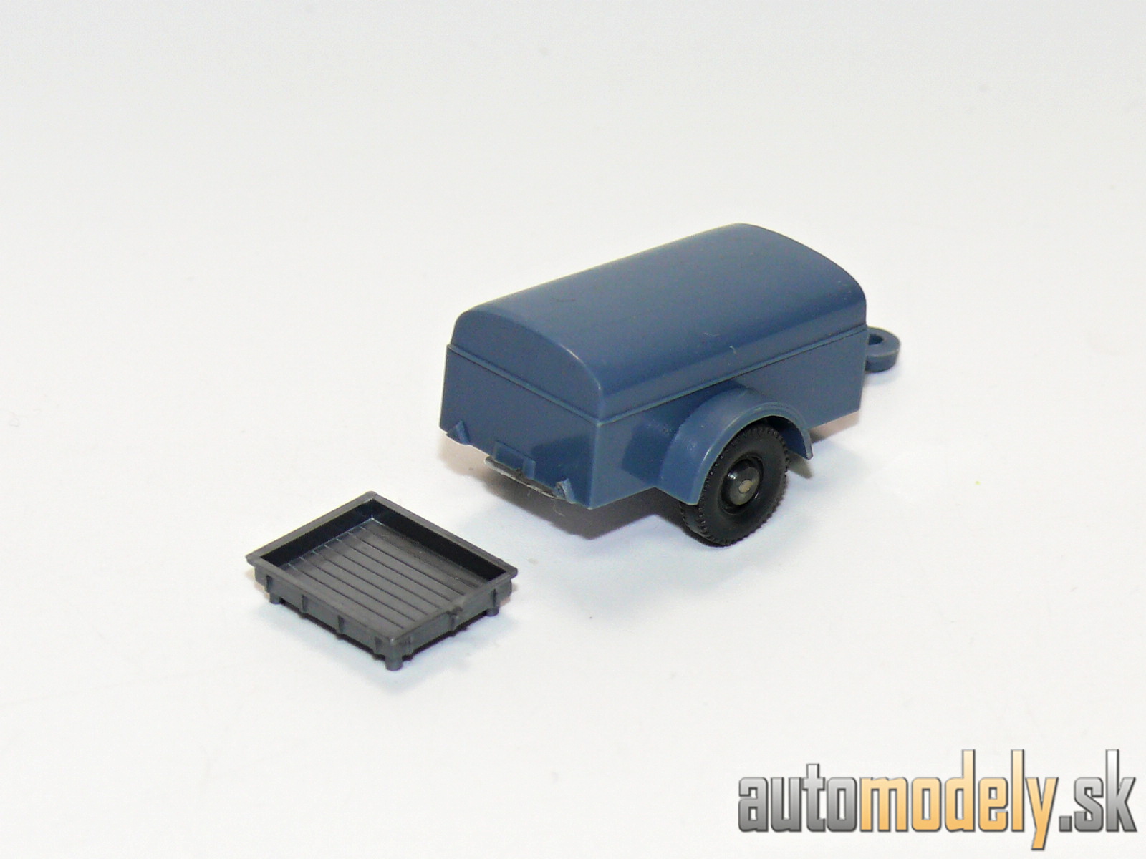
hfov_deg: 13.5
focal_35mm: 146
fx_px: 4833
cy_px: 430
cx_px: 573
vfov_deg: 10.2
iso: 100
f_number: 4
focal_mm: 17.2
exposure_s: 1/30
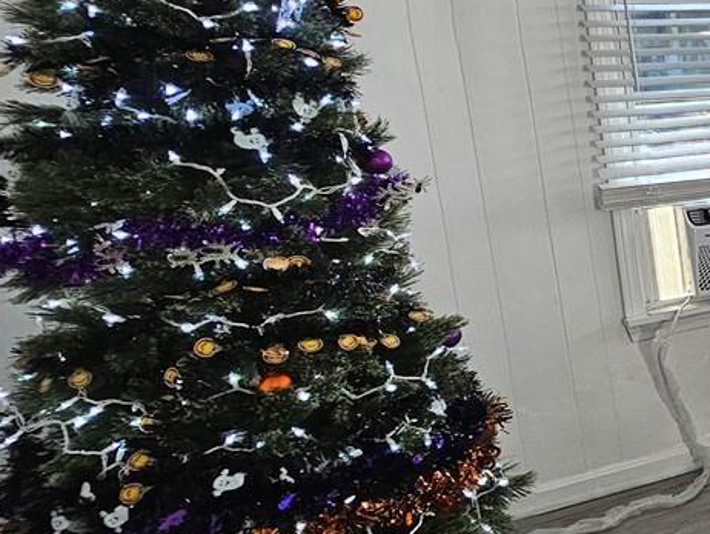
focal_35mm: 45
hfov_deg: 24.8
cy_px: 200
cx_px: 1188
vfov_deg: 32.1
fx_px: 923
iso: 100
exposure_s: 1/60
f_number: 2.2
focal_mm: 2.2
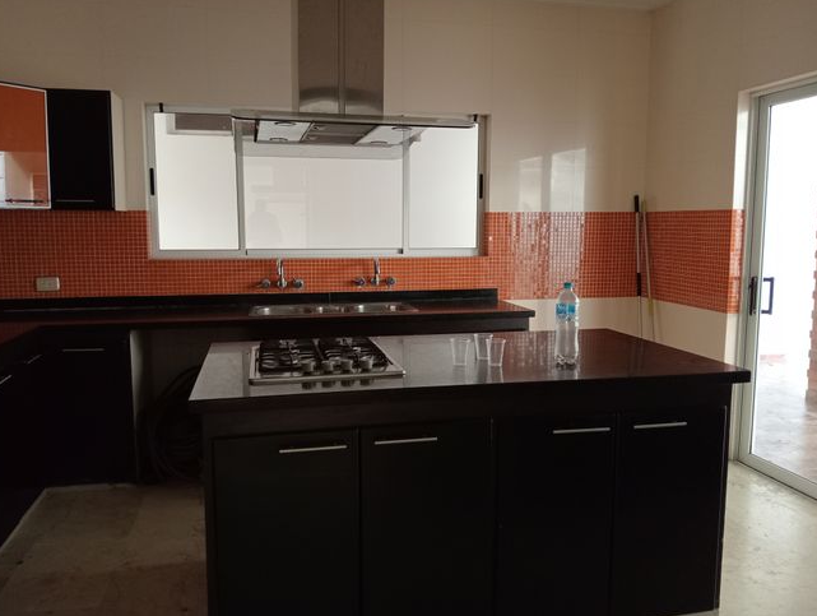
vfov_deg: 48.4
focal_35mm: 29
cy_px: 306
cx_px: 407
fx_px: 686
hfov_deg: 61.6
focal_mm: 3.98
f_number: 1.8
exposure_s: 1/33.3
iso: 852
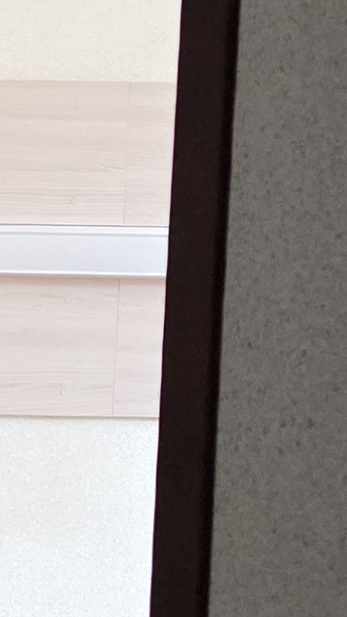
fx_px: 2045
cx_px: -839
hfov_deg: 7.8
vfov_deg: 16.9
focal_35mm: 125
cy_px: 72
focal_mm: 5.4
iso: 1250
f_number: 1.8
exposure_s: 1/100
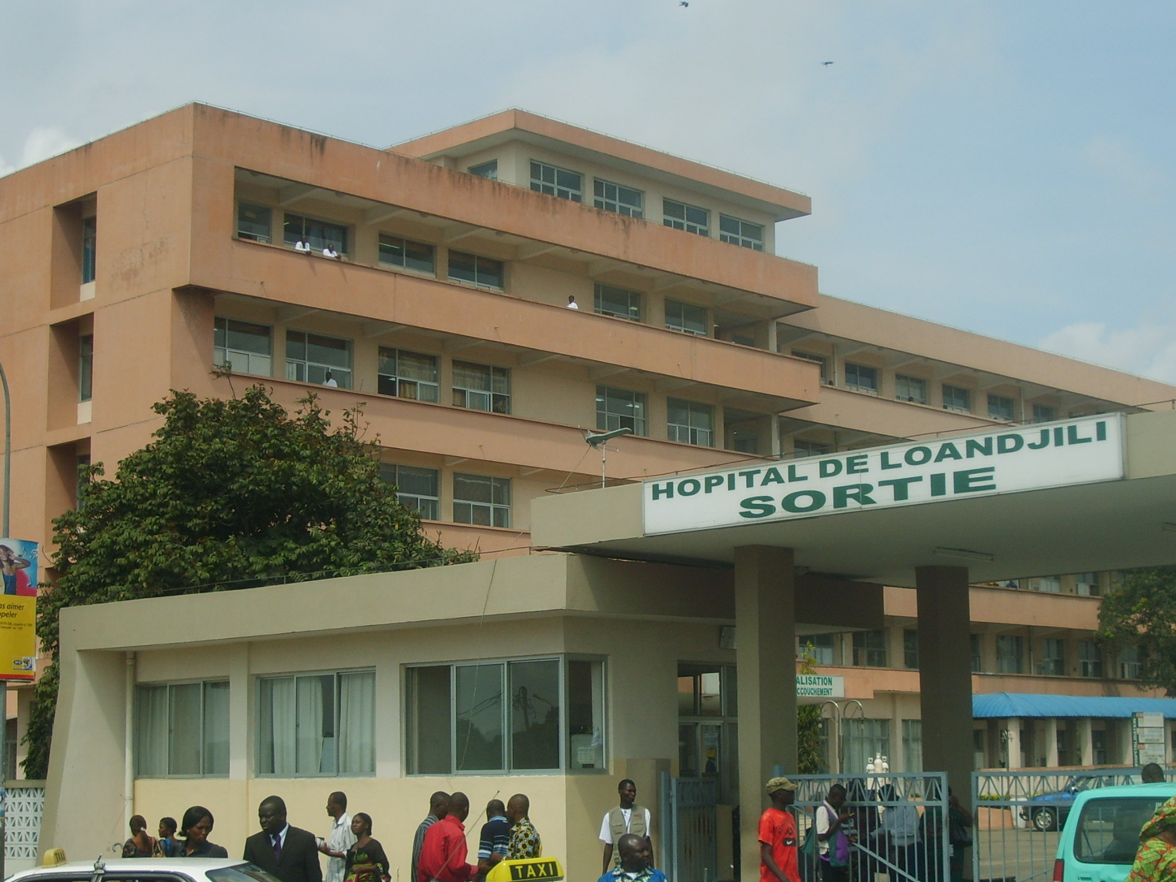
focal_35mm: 61
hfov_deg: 31.7
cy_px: 483
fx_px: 2072
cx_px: 634
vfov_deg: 24.0
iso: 50
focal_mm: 8.7
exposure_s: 1/180
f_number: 8.4
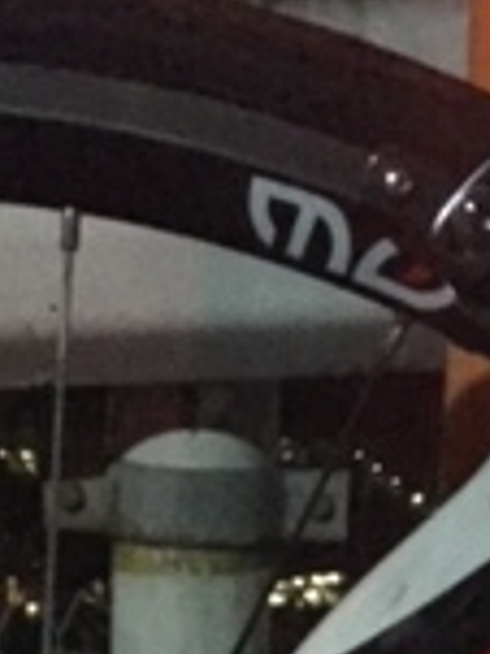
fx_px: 2325
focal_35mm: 123
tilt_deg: -23.3
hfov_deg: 12.0
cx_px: 234
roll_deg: -1.9
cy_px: 1230
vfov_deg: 14.0
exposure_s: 1/15
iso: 2000
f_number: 2.2
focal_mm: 4.15
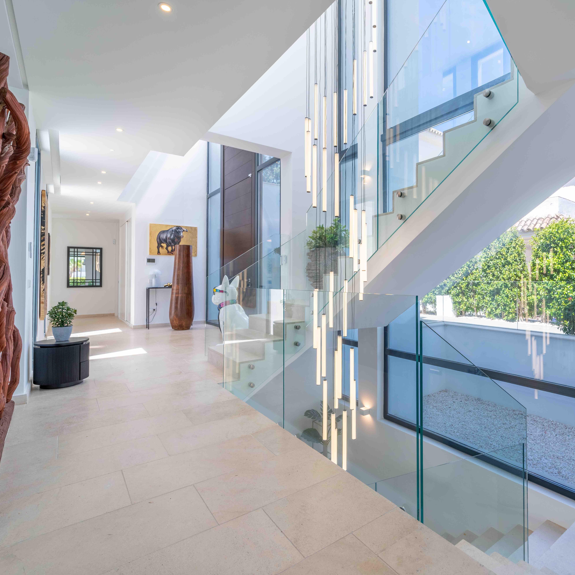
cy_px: 288
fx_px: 338
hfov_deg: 77.9
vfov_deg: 80.7
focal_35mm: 18
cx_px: 387
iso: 200
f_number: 9
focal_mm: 14
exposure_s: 1/250
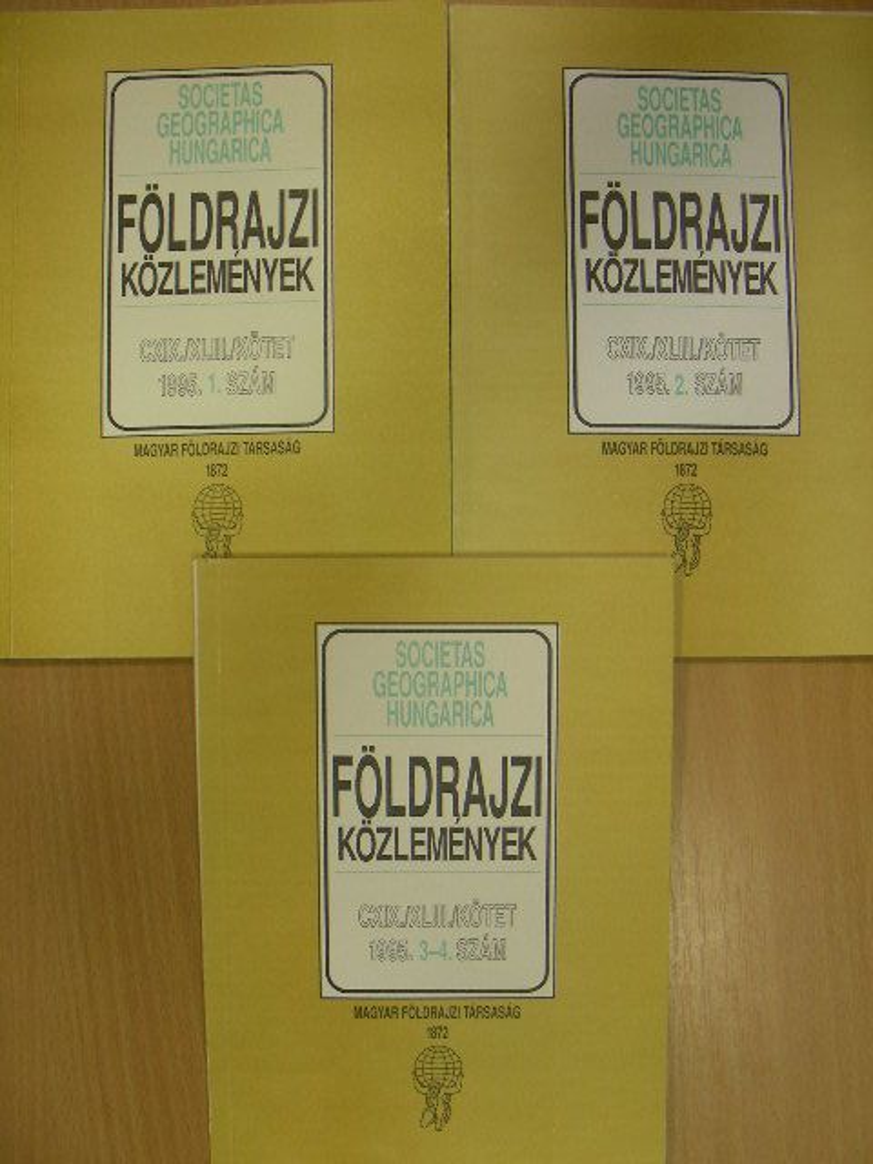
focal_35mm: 38
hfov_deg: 37.7
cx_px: 436
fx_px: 1278
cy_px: 582
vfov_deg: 49.0
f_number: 3.5
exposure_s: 1/18
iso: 50
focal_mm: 6.3
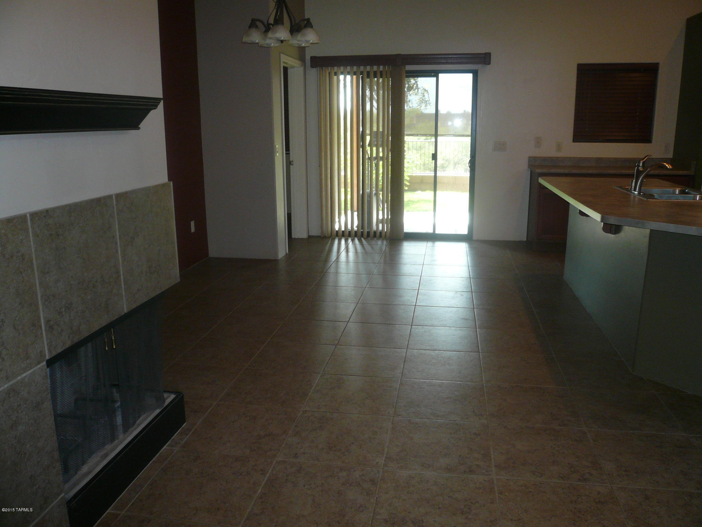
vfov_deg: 49.7
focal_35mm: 28
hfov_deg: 63.4
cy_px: 264
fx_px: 568
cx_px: 351
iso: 125
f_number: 2.8
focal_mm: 4.6
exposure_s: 1/30
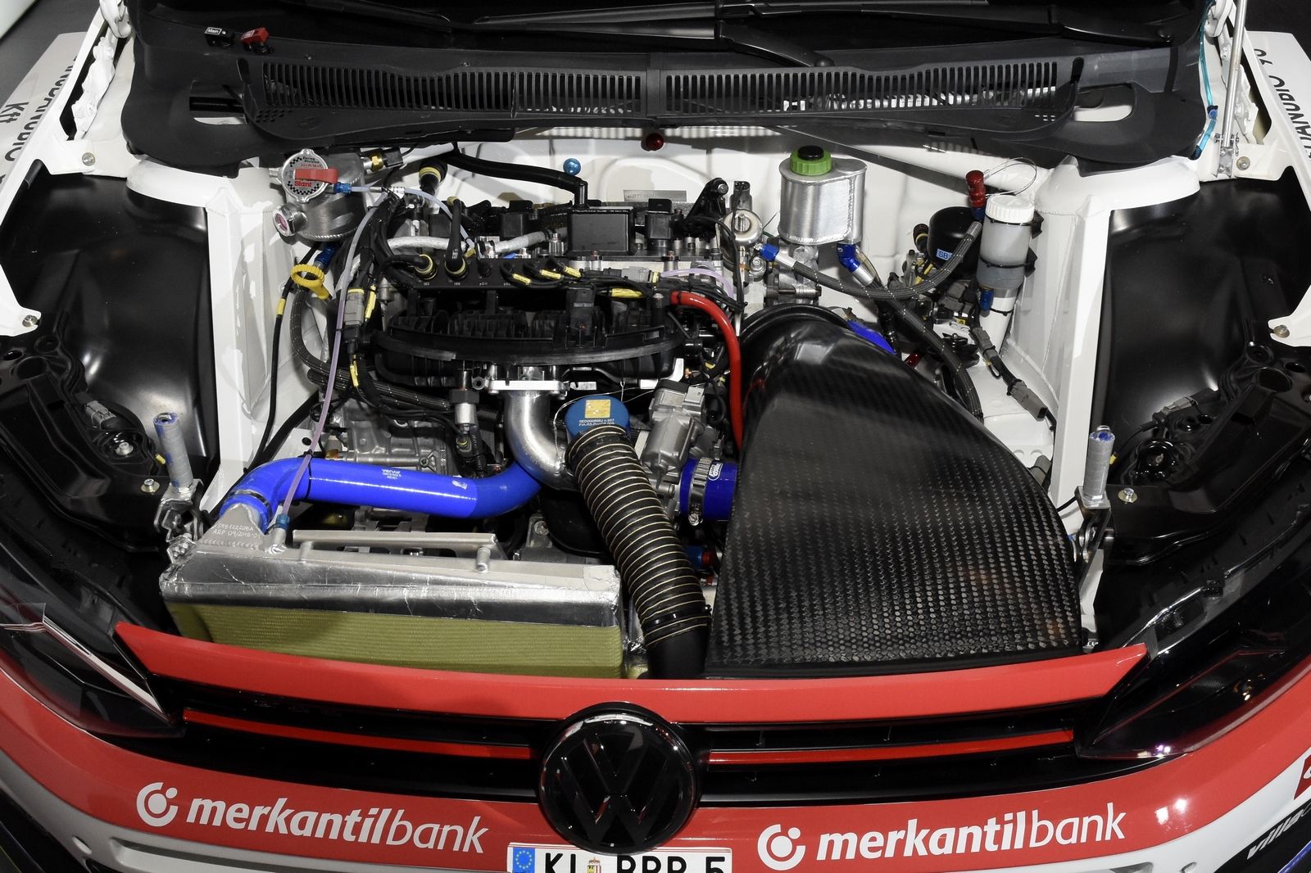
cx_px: 656
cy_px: 436
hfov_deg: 73.8
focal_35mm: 24
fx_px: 874
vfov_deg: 53.1
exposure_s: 1/250
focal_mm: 16
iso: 1250
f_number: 8
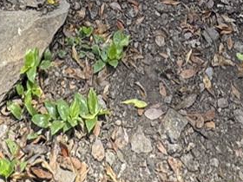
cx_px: 96
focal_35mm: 100
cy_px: -421
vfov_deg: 9.7
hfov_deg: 19.6
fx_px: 702
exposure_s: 1/130
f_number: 2.2
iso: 40
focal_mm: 2.22
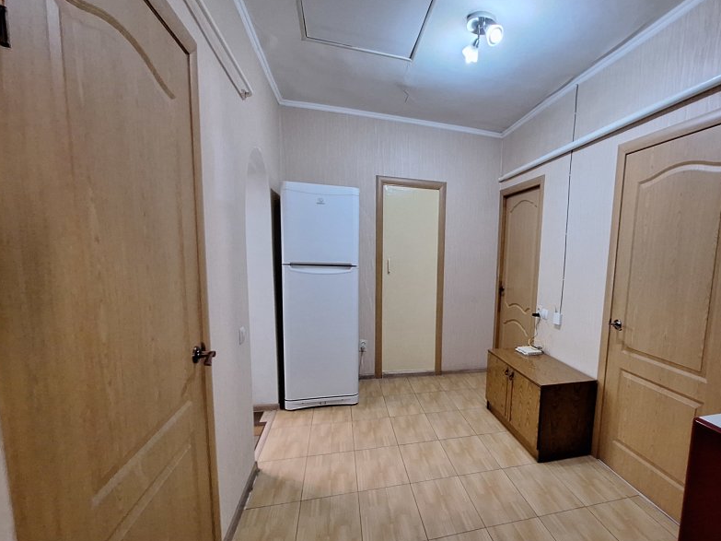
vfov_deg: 74.4
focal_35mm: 17
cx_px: 462
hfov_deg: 88.7
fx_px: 354
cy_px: 303
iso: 400
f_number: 2.2
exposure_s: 1/25
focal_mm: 1.74
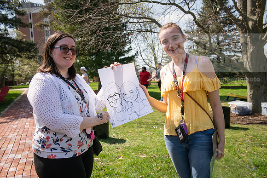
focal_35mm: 34
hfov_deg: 55.8
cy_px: 89
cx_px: 134
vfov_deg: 38.9
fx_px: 252
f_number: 5.6
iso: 160
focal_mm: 34
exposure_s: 1/800
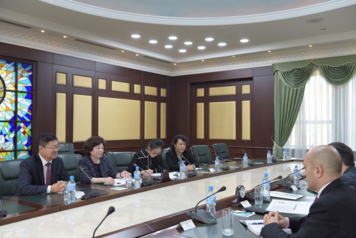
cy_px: 119
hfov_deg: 54.4
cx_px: 178
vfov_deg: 37.9
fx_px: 346
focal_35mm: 35
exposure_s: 1/80
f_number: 4.5
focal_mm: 35
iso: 1600
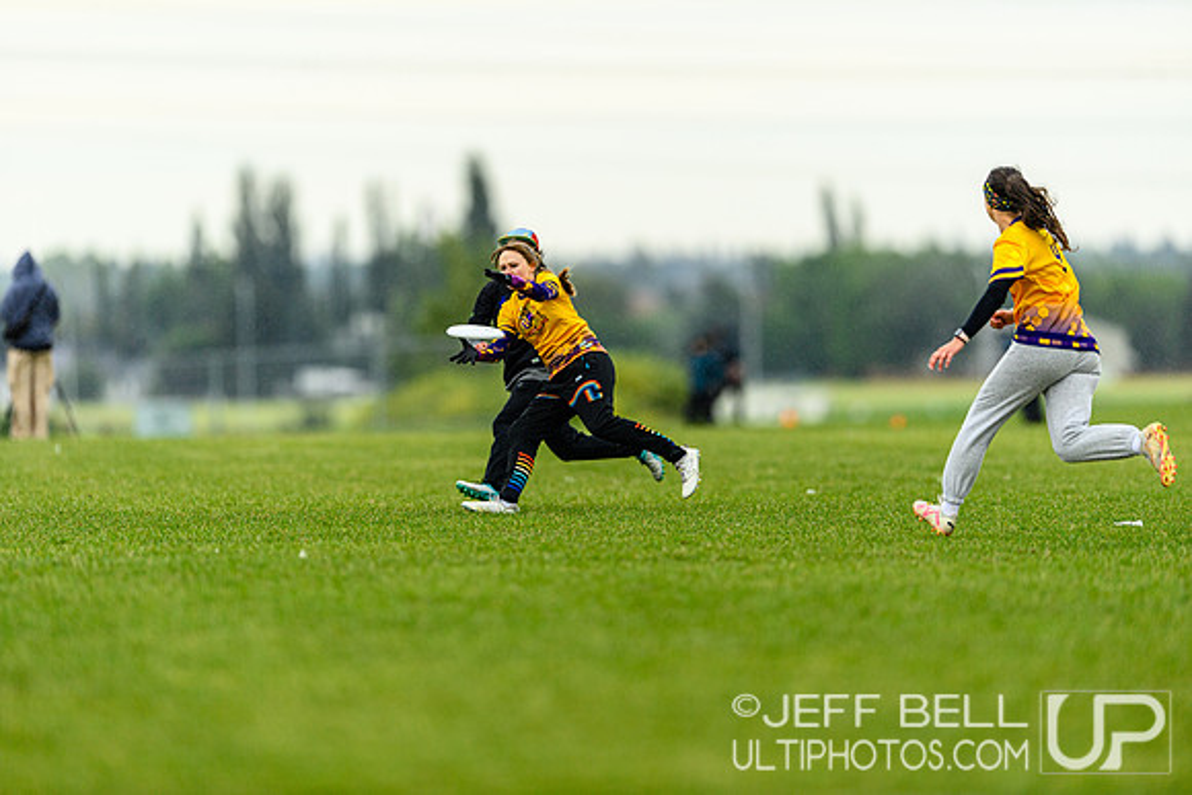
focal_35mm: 400
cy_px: 398
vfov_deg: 3.4
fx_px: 13247
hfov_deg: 5.2
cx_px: 596
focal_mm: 400
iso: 320
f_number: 3.2
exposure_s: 1/1250
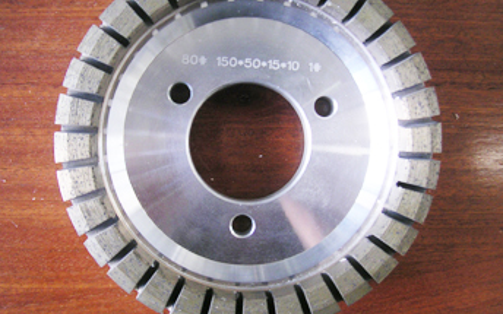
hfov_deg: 48.2
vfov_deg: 31.2
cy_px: 141
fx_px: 562
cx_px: 249
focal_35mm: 41
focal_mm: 6
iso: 80
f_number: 2.8
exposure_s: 1/45
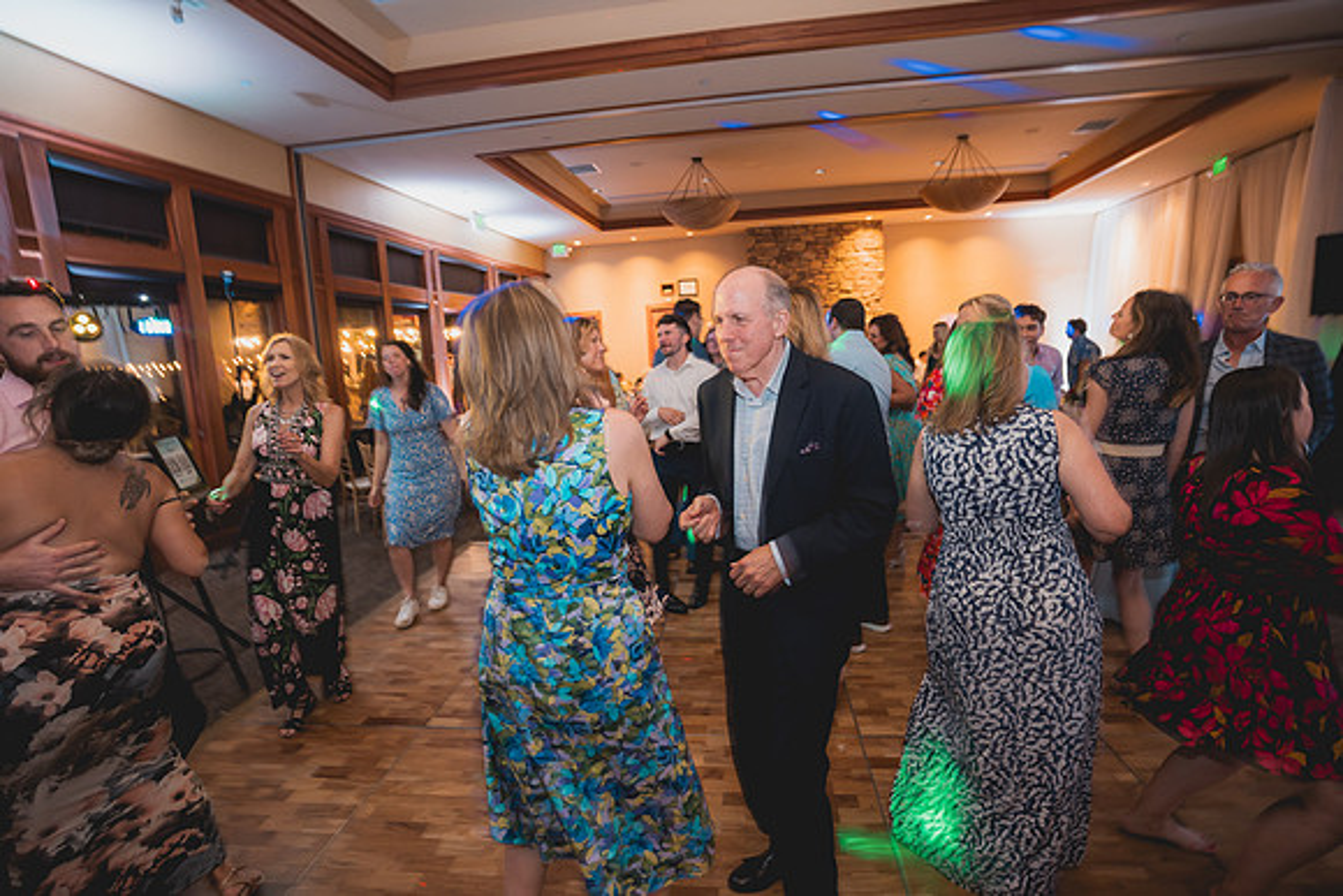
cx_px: 672
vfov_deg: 70.5
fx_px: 634
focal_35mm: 17
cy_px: 448
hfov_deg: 93.3
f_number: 2.8
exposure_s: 1/13
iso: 1000
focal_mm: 17
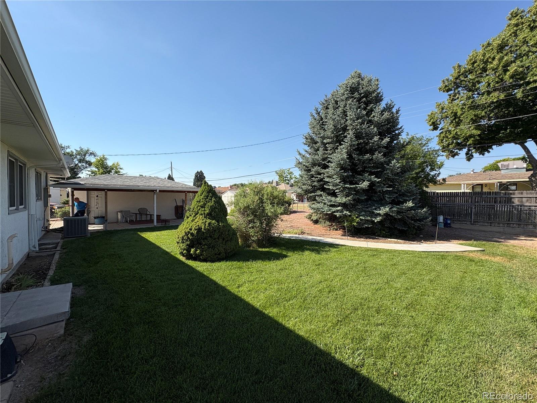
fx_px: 217
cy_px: 202
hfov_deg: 102.1
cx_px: 268
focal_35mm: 14
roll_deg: +0.6
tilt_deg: -0.9
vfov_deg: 85.7
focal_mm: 2.22
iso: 40
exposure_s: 1/1477
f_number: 2.2
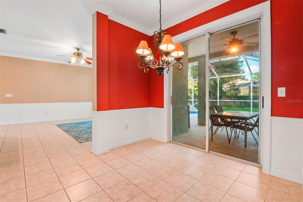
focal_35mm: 16
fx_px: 135
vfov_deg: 73.7
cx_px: 152
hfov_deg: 96.7
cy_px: 101
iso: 400
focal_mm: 16
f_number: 11
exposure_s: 1/15
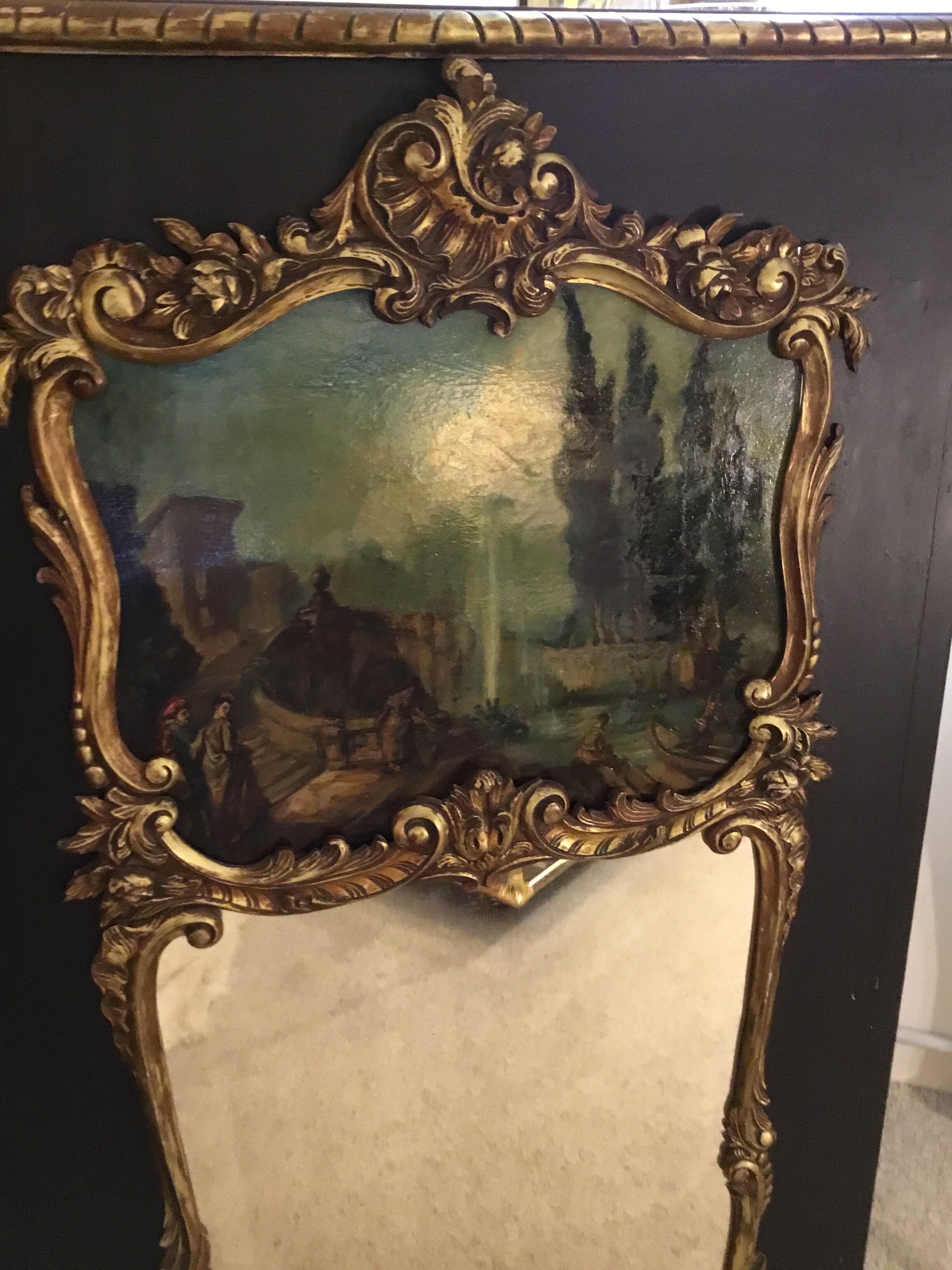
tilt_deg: -25.7
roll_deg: +2.4
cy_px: 635
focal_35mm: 31
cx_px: 476
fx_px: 1137
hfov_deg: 45.4
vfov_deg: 58.4
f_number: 2.4
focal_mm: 3.3
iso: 200
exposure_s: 1/17
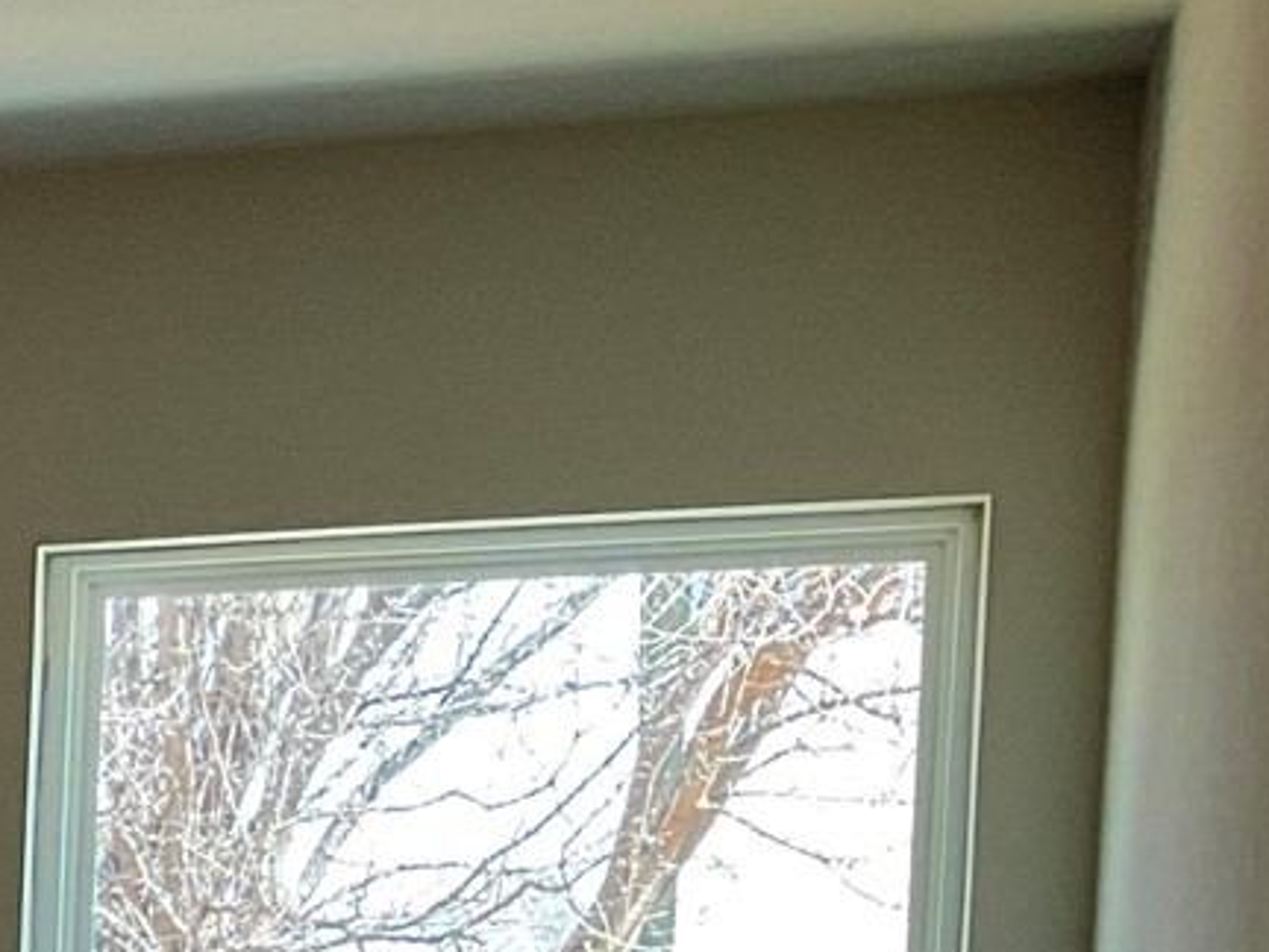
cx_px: -1298
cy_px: 1772
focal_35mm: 129
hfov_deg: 13.1
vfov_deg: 10.7
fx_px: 4729
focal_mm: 3
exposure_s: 1/120
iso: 64
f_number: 1.8
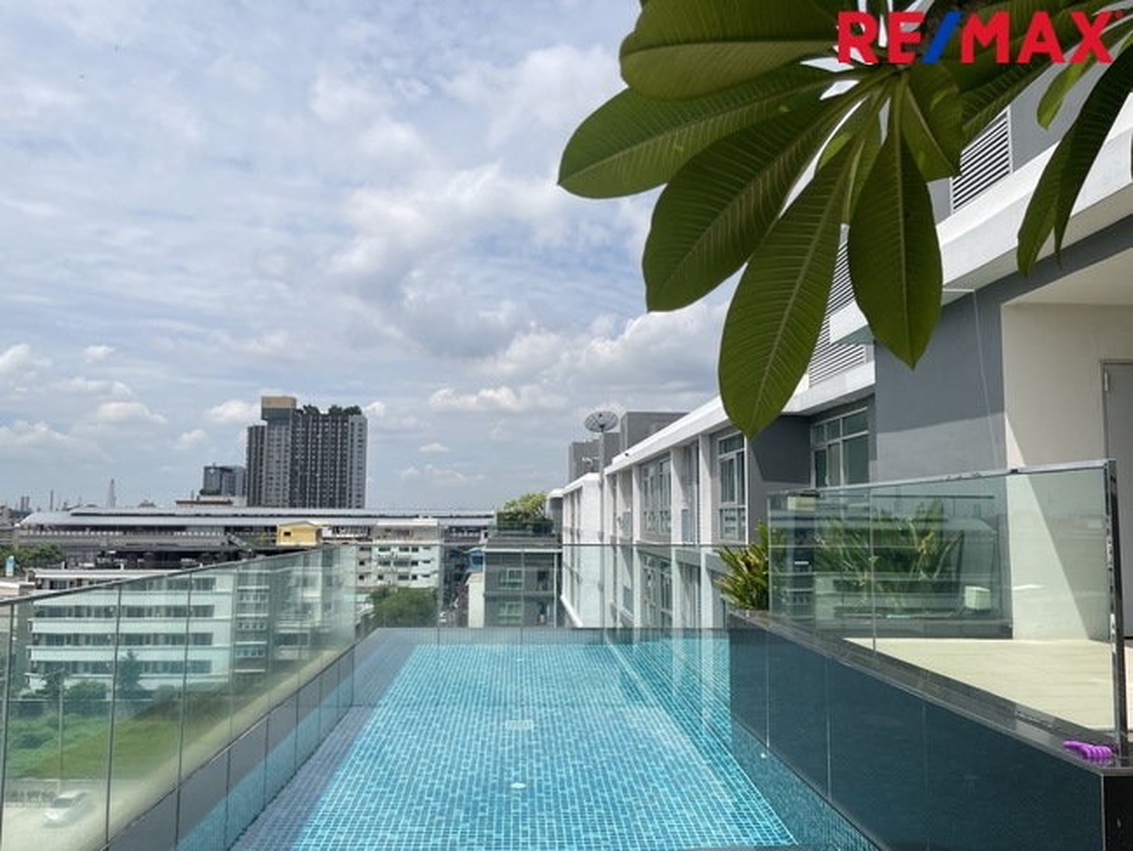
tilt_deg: +4.9
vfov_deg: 54.9
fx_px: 819
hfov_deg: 69.4
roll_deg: -0.6
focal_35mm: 25
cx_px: 566
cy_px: 426
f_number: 1.6
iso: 32
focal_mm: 5.1
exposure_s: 1/5618
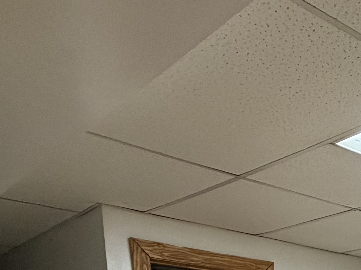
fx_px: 573
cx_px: 519
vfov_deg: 20.7
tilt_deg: -7.6
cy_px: 451
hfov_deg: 26.7
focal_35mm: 55
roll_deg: +1.2
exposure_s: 1/60
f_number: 2.2
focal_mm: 2.22
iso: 320
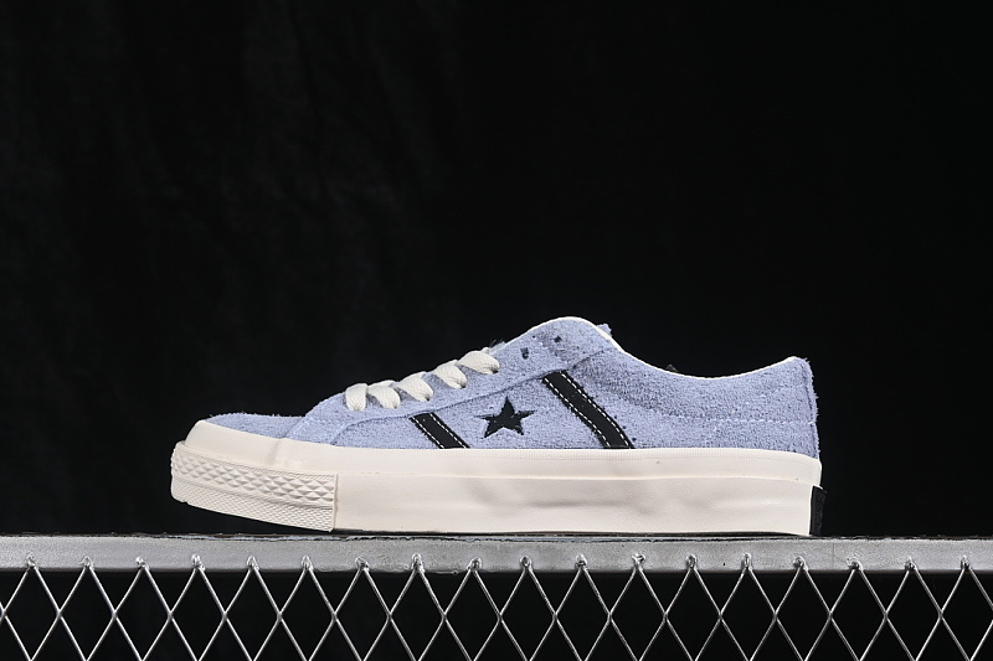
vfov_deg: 18.2
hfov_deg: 27.0
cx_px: 496
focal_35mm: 75
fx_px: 2068
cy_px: 330
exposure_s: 1/80
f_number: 8
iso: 160
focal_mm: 50
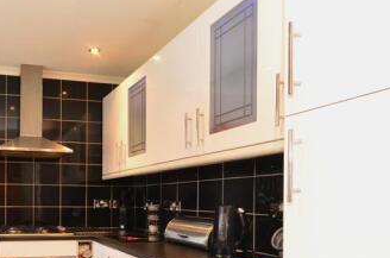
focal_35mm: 30
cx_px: 62
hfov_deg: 56.1
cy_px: 189
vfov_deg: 42.3
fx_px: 324
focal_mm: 10
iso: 640
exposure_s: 1/10
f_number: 8
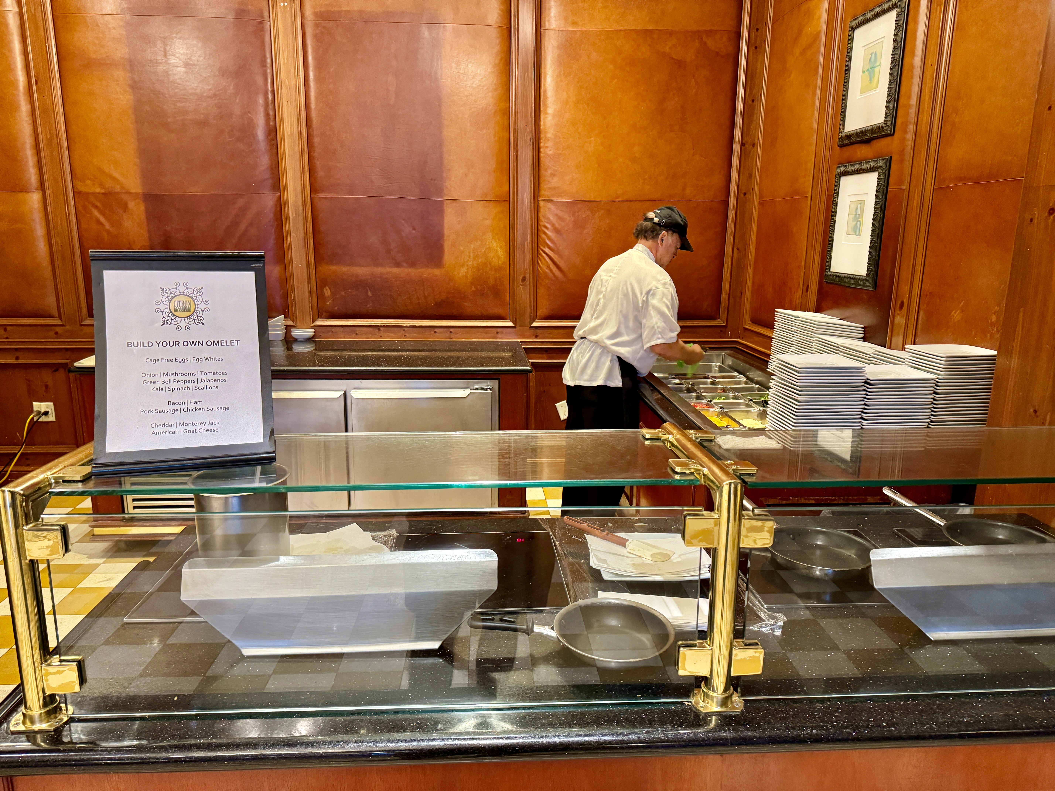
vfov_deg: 56.8
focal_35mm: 24
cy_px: 396
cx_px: 528
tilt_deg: -14.3
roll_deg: -0.5
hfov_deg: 71.6
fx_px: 731
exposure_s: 1/60
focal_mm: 6.76
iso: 400
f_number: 1.78
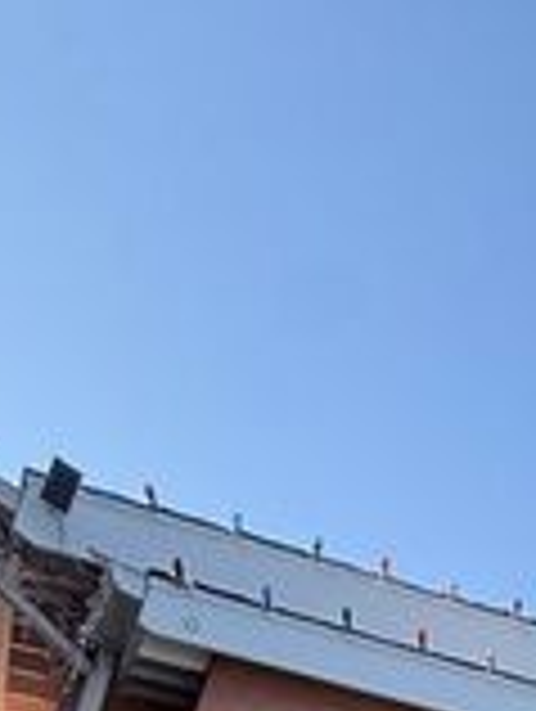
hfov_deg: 20.2
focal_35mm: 59
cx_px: 874
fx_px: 1215
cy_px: 1424
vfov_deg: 19.1
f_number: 2.2
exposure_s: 1/424
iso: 50
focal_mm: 2.22
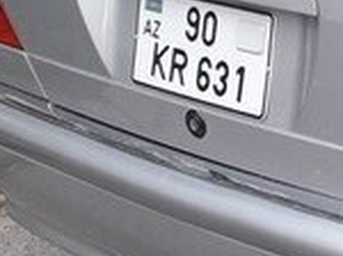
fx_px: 1177
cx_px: 617
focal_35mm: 119
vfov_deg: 12.4
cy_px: 63
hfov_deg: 14.6
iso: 50
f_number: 1.9
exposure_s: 1/50
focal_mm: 3.6
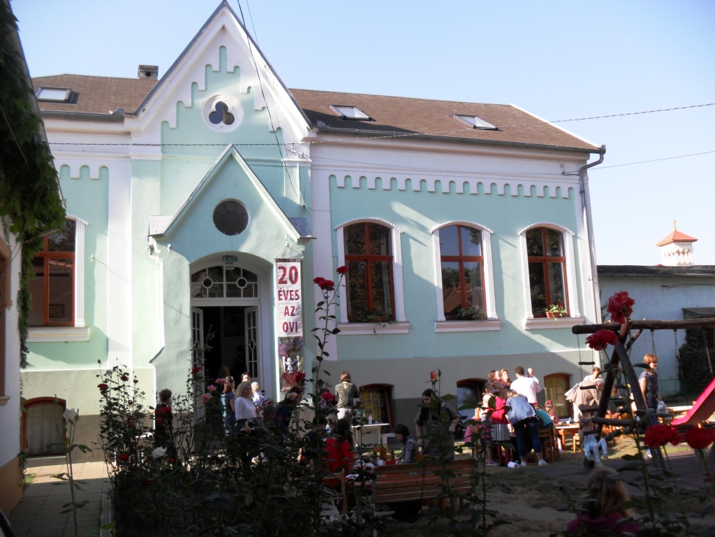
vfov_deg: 40.7
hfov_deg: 52.6
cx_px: 358
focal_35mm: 35
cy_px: 268
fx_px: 723
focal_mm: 6.3
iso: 80
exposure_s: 1/750
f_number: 3
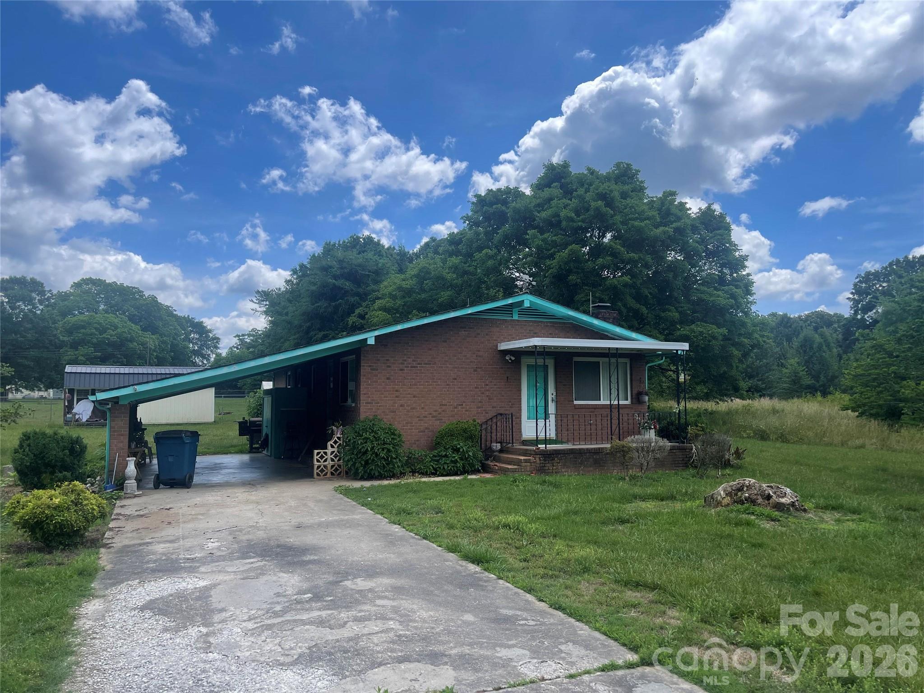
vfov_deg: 54.9
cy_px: 346
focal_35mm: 25
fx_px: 667
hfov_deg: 69.4
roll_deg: -0.8
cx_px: 462
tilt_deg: +4.7
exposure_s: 1/4049
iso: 32
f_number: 1.6
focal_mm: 5.1
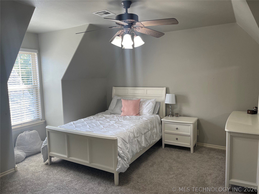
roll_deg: +1.7
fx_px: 195
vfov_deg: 53.1
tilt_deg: -6.4
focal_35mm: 26
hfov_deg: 67.3
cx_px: 130
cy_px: 97
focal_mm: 5.1
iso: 80
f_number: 1.6
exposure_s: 1/120
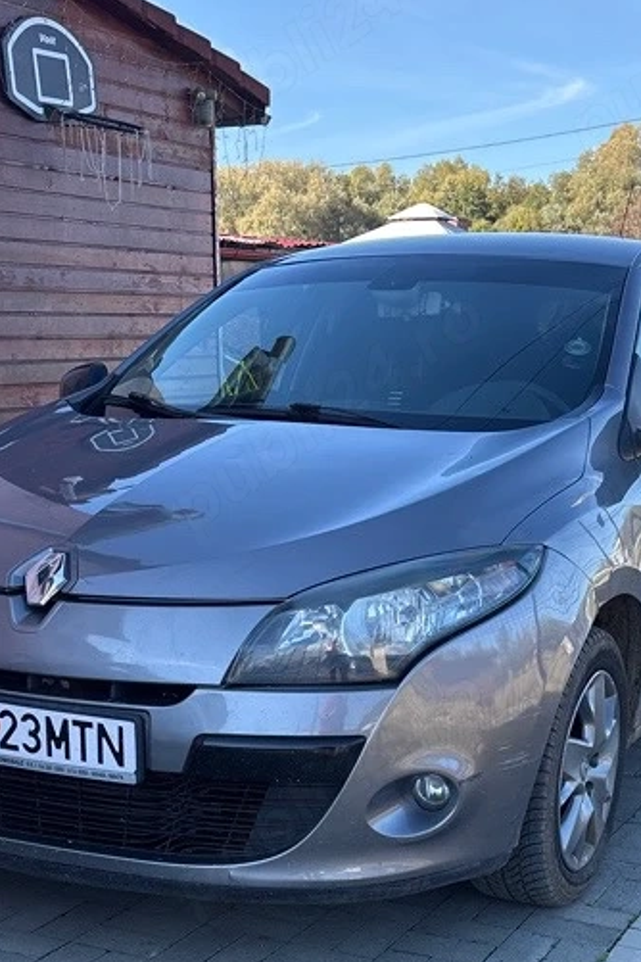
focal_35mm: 54
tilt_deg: -20.2
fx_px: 1442
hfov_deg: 25.0
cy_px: 837
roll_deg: -2.1
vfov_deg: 35.1
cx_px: 378
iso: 50
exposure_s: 1/559
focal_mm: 5.96
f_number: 1.6
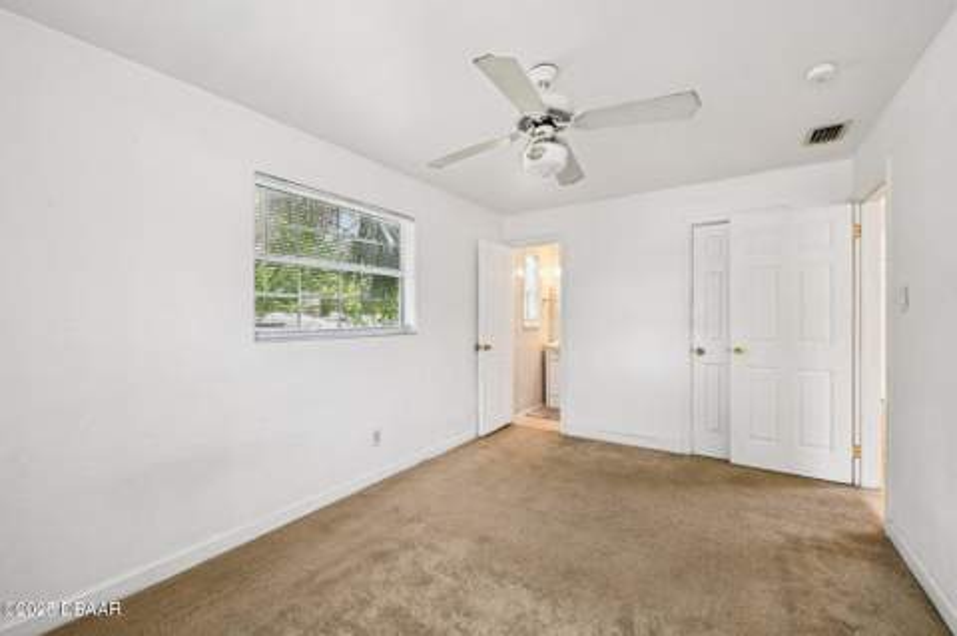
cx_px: 478
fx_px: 372
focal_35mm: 14
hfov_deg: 104.3
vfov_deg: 81.1
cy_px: 318
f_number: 8
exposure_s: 1/25
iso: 400
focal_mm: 14
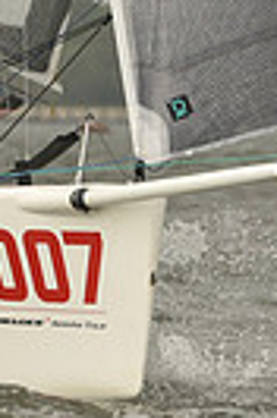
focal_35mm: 1268
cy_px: 52
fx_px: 14711
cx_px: 79
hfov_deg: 1.1
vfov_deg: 1.6
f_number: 5.6
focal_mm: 290
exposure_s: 1/1000
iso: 400
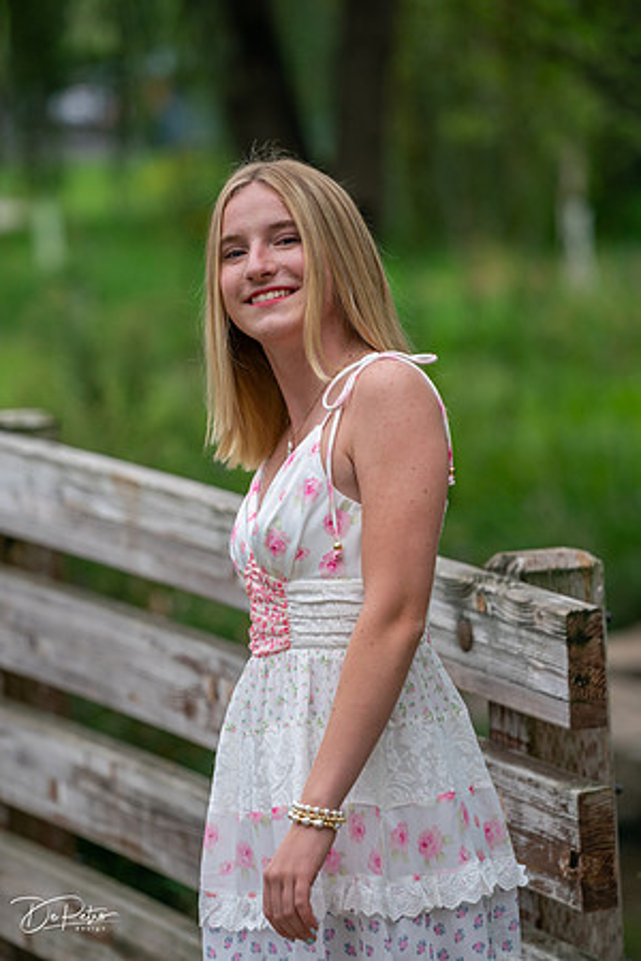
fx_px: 4647
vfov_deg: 11.8
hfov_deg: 7.9
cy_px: 480
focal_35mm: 174
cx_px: 320
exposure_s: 1/200
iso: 200
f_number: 4
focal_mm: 174
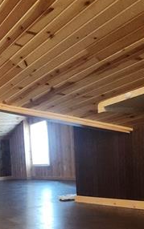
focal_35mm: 37
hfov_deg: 31.5
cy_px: 196
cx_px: -4
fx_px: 232
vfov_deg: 48.4
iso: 640
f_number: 2.2
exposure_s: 1/30
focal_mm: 2.2
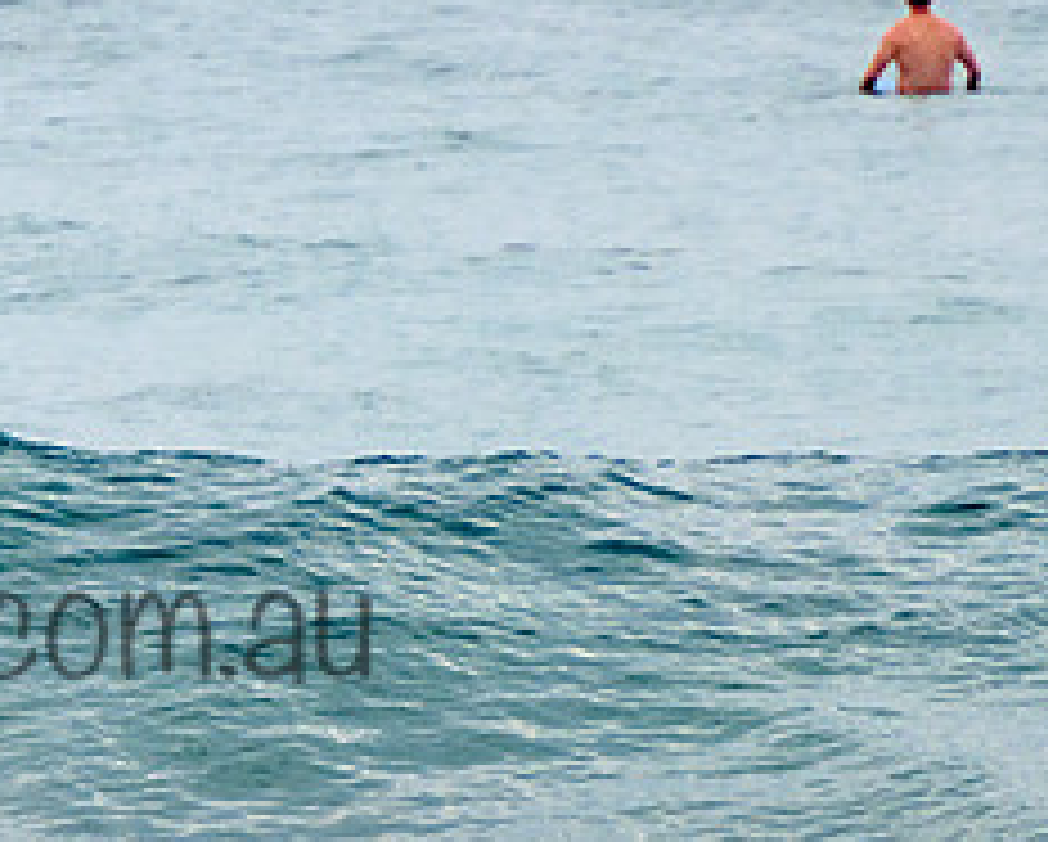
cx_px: -104
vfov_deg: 1.2
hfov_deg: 1.5
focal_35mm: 1282
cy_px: 574
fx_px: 39813
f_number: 5.6
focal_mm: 400
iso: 500
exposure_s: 1/1250
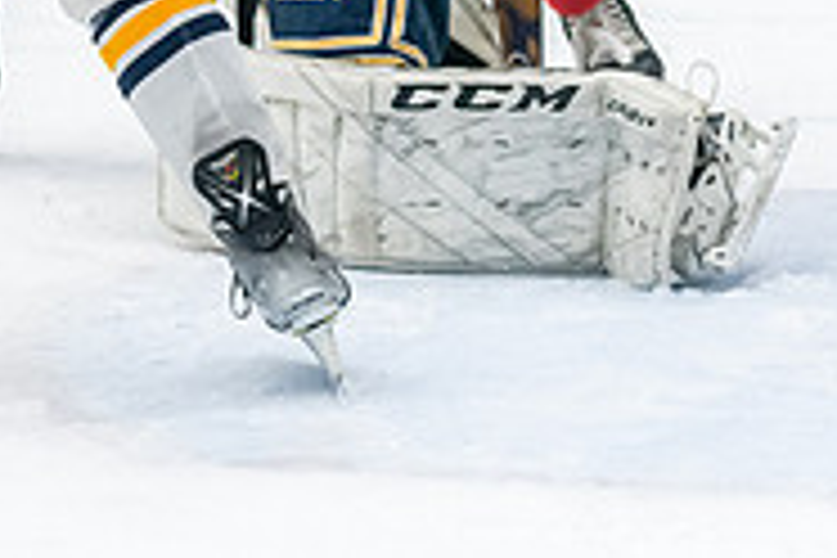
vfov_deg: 3.9
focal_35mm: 355
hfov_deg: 5.8
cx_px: -30
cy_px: -96
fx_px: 8253
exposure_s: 1/800
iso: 3200
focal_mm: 75
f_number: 2.8
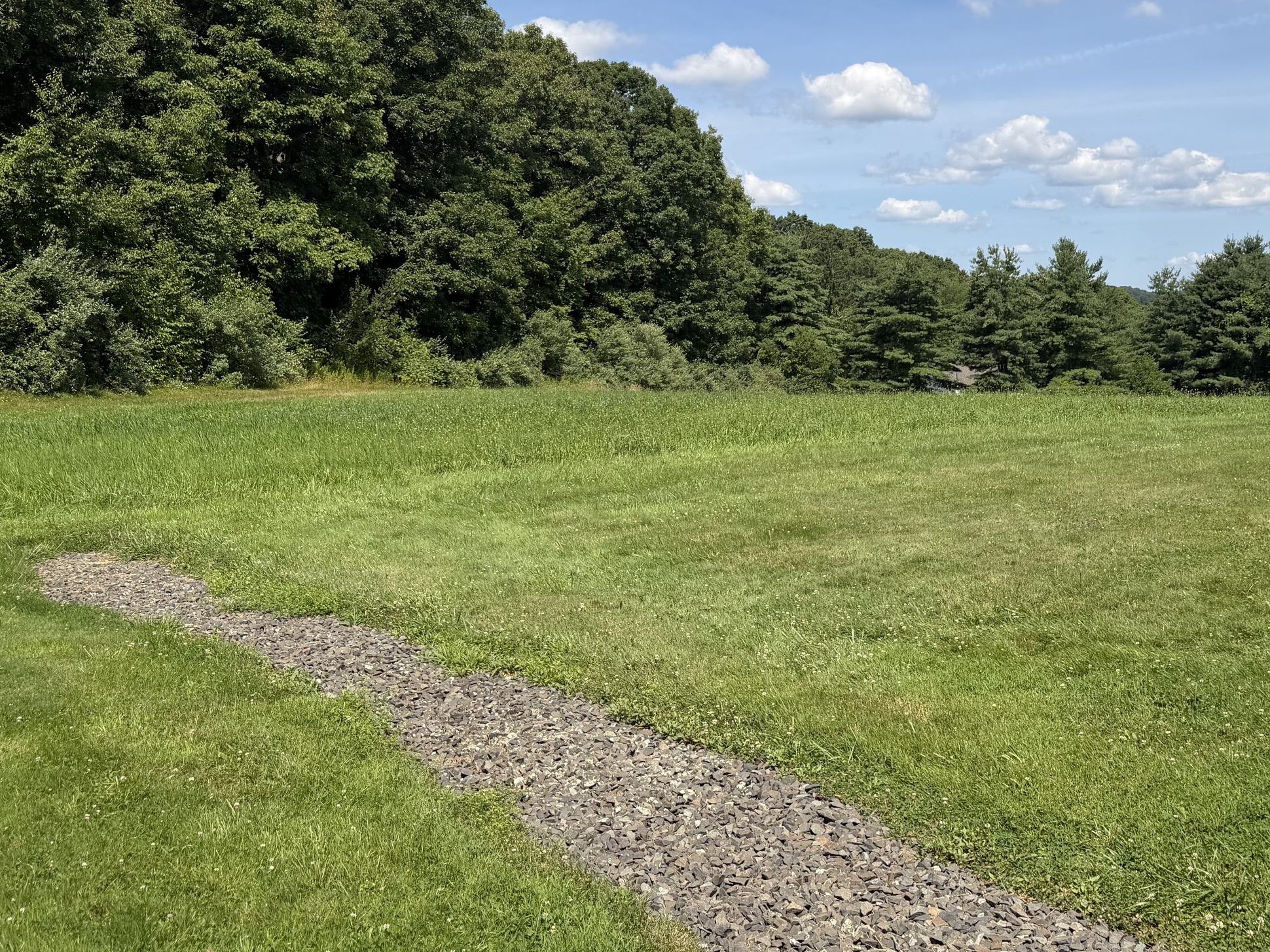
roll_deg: +1.6
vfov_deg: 37.2
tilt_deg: +0.3
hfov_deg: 48.4
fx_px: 1394
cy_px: 288
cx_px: 807
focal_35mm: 38
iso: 80
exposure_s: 1/5319
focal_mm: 6.76
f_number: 1.78
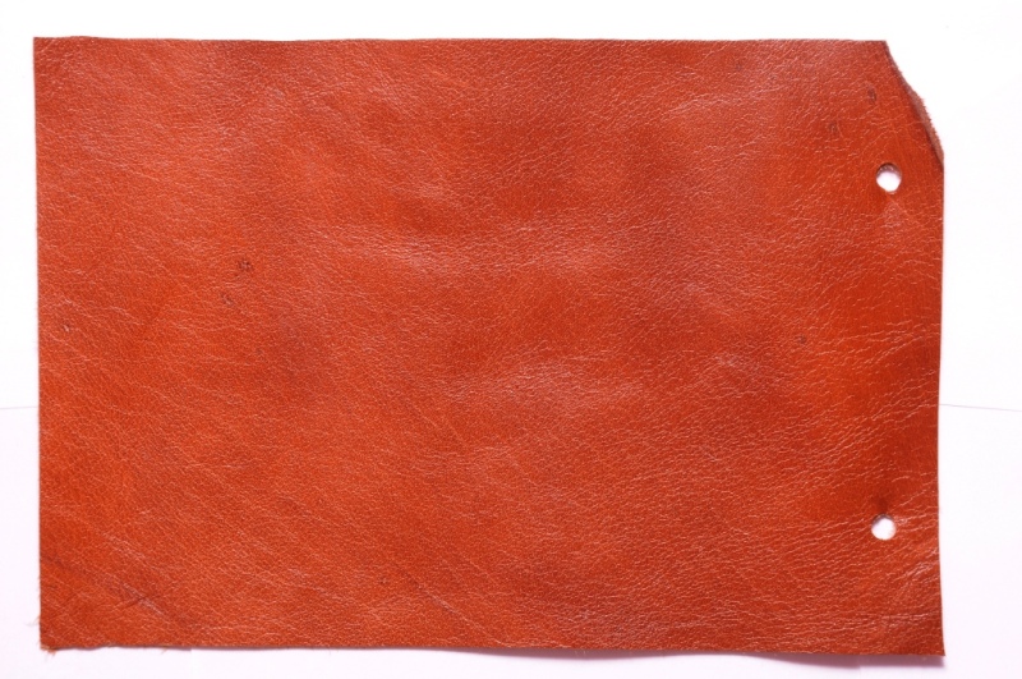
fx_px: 2636
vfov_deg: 14.7
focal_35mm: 93
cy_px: 340
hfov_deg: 21.9
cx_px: 511
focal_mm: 62
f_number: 16
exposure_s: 1/100
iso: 320
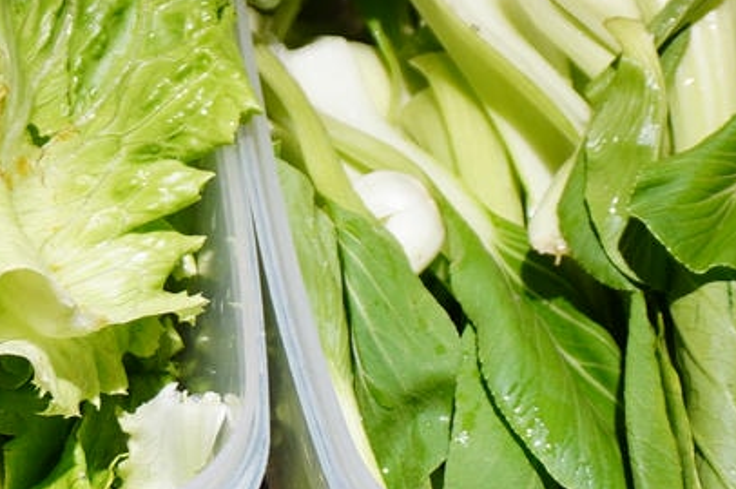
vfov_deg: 11.1
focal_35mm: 122
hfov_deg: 16.1
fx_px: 2492
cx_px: -150
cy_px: -53
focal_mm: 22
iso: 200
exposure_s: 1/30
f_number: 4.5
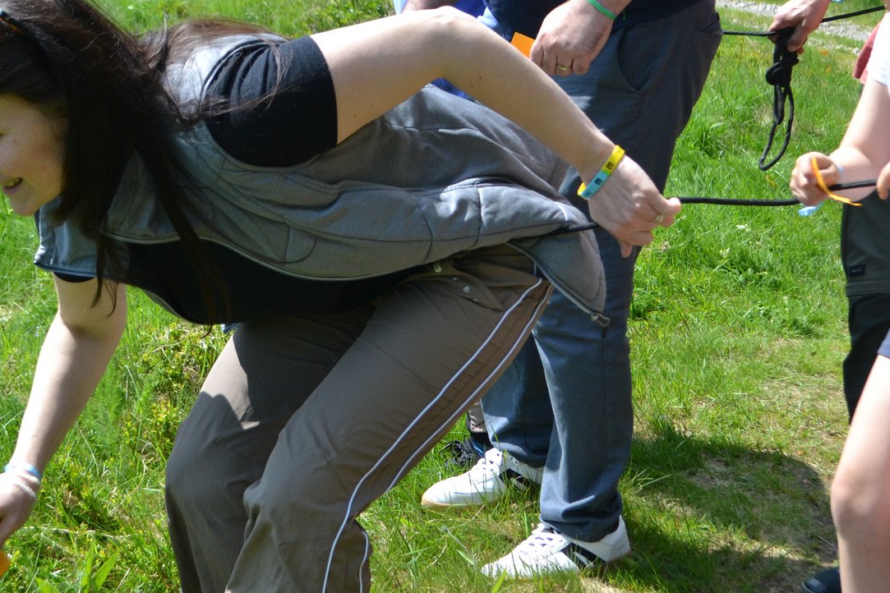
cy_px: 321
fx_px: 1780
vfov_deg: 18.9
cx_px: 500
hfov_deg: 28.0
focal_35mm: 72
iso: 400
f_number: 5
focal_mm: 26
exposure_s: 1/1250
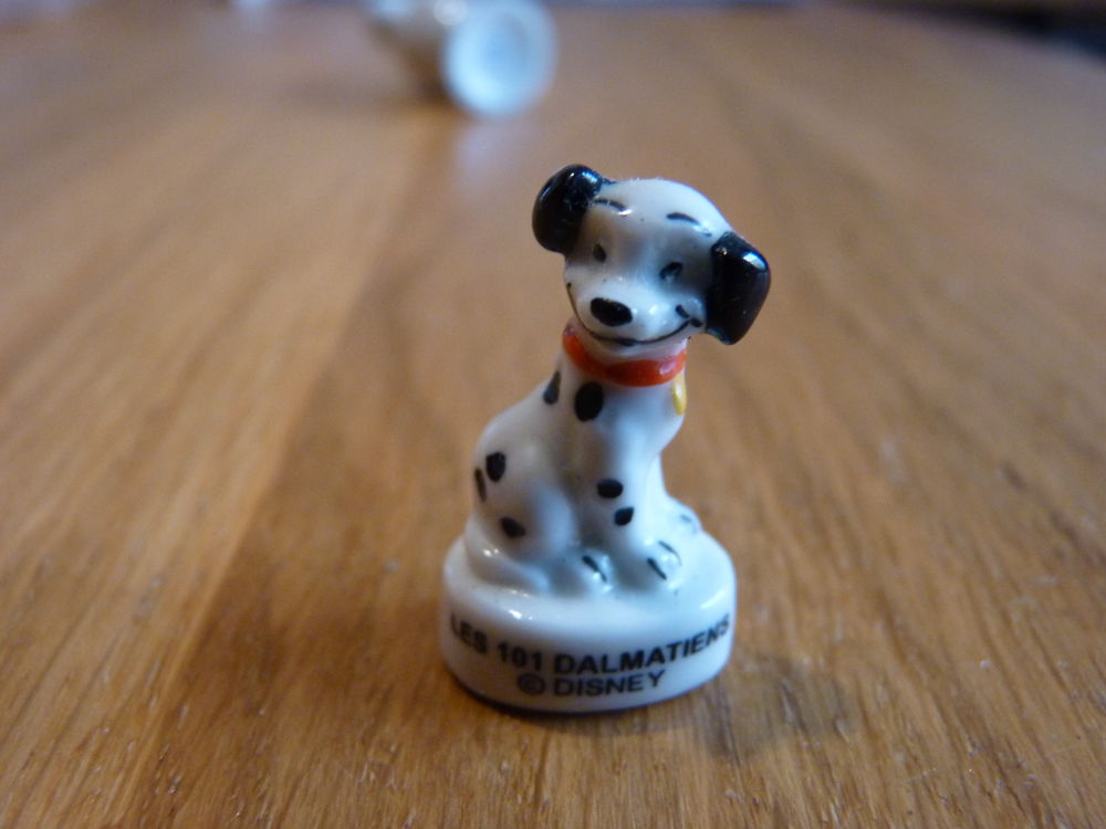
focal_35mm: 30
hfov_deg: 60.0
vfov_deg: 46.8
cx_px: 553
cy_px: 414
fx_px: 959
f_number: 3
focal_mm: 5.3
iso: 400
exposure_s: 1/25
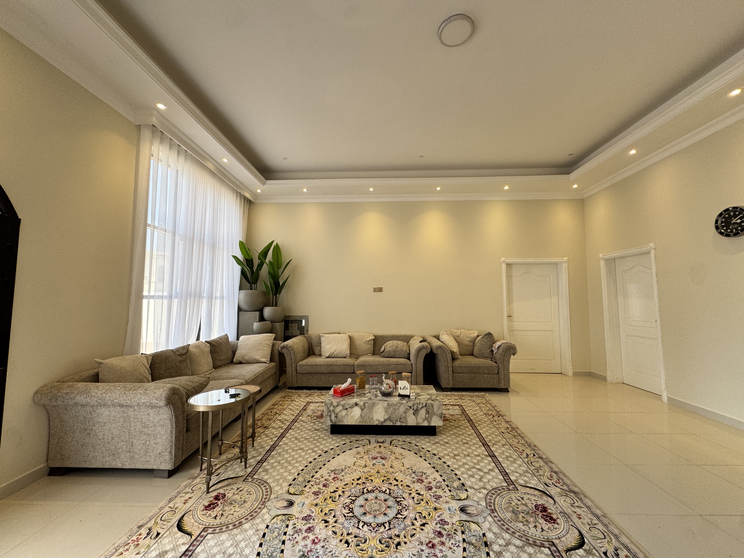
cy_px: 279
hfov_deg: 102.1
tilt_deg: +4.7
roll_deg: +0.2
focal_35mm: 14
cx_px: 372
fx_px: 301
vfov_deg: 85.7
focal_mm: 2.22
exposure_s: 1/99
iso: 100
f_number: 2.2
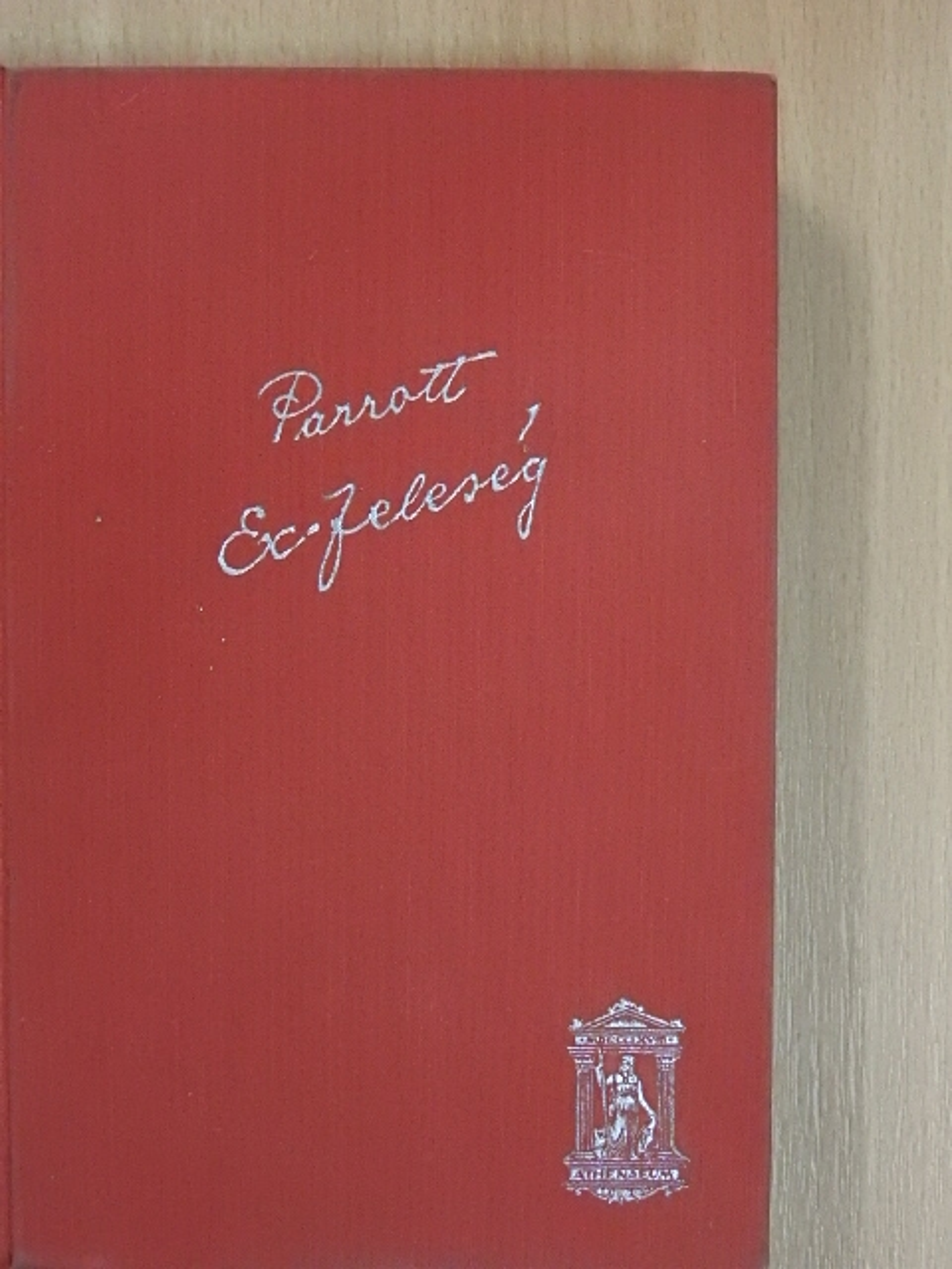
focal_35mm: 60
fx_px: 2200
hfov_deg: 24.4
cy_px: 634
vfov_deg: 32.2
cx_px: 476
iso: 1600
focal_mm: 10.7
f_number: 4.2
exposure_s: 1/80
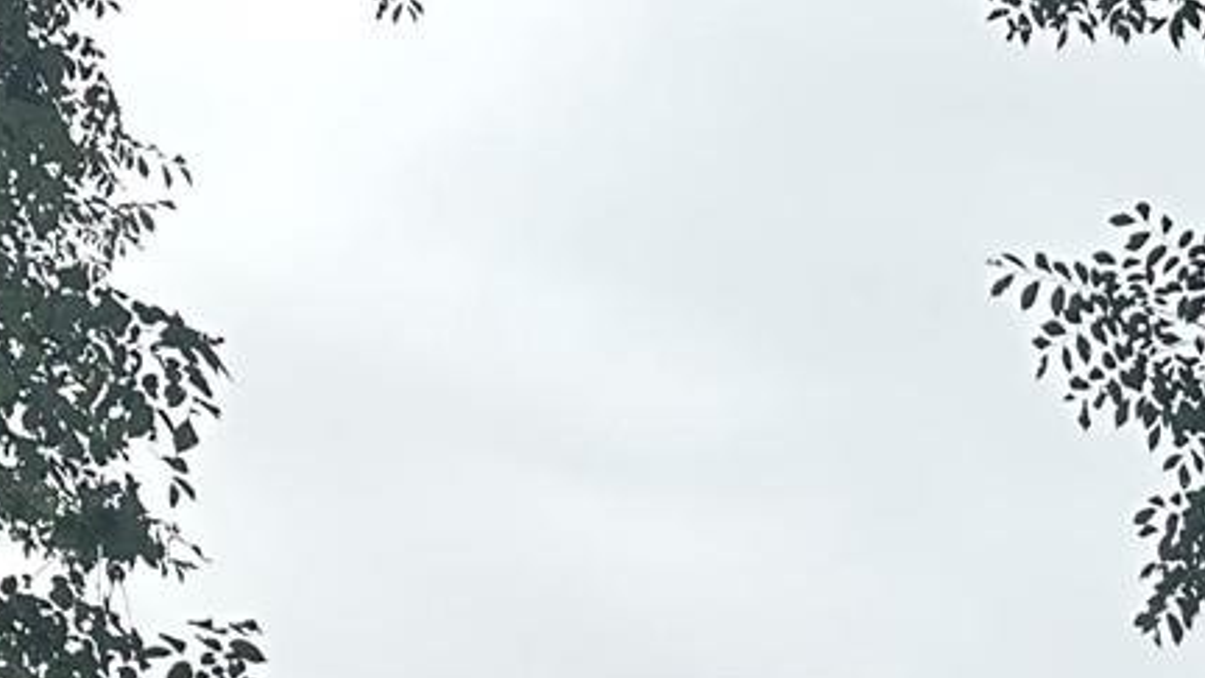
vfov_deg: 8.3
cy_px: 2048
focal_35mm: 124
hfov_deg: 16.1
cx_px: 1699
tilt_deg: +6.2
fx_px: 3962
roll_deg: -1.3
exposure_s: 1/1473
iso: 80
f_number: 1.78
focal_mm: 6.86
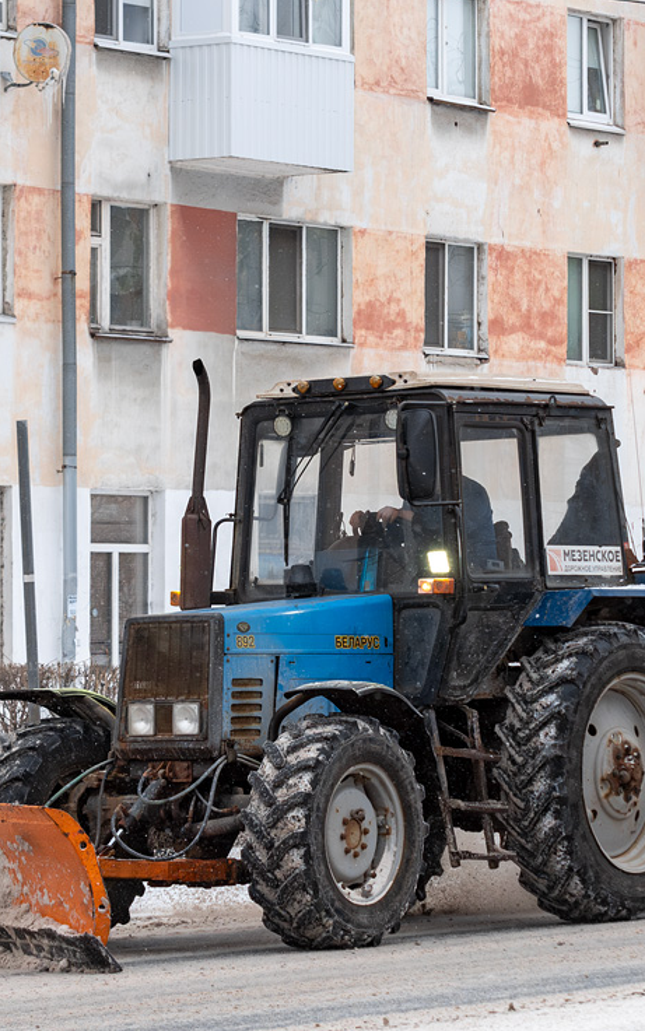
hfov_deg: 9.6
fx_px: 3823
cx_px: 288
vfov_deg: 15.4
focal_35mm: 136
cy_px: 522
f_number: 7.1
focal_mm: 82
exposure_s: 1/500
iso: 2000
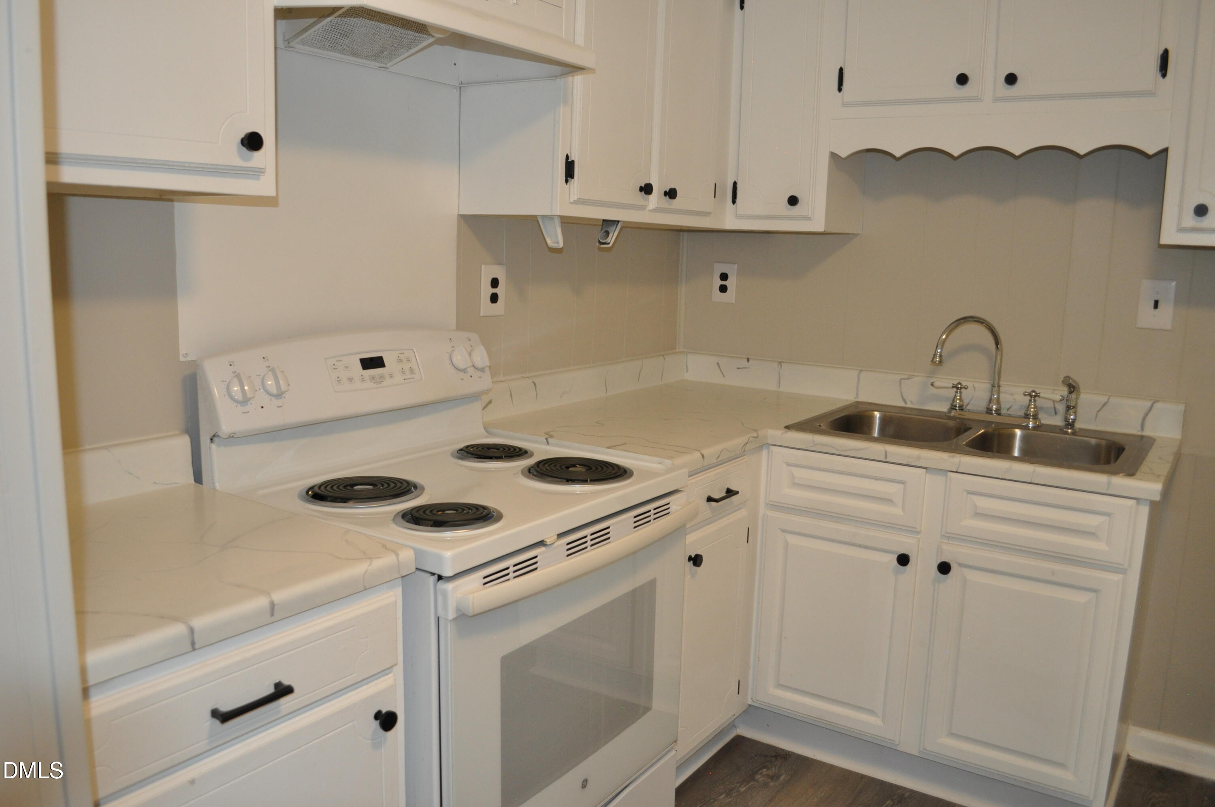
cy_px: 404
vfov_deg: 47.8
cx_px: 608
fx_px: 910
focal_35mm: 27
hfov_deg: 67.4
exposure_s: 1/80
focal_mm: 18
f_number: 3.5
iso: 800
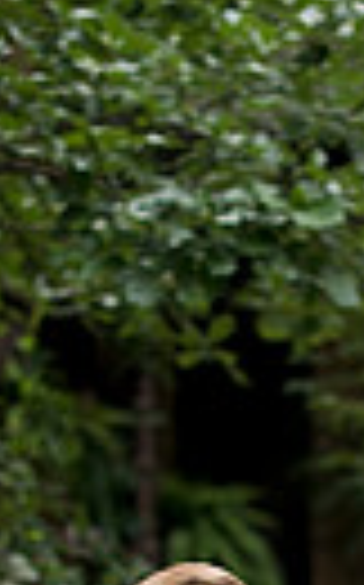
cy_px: 882
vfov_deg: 11.4
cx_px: 382
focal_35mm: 176
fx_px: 2800
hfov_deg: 7.4
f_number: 2
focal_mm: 50
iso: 200
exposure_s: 1/500
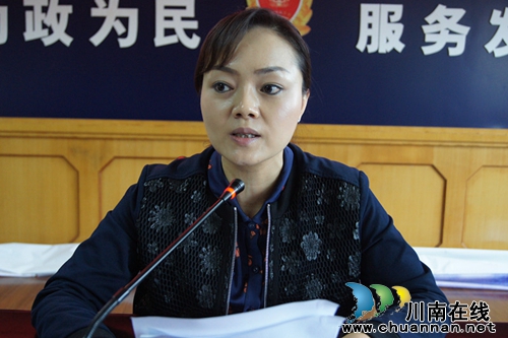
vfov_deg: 31.9
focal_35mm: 42
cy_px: 169
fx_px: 592
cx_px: 254
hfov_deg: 46.4
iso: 1600
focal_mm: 28
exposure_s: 1/30
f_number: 4.5
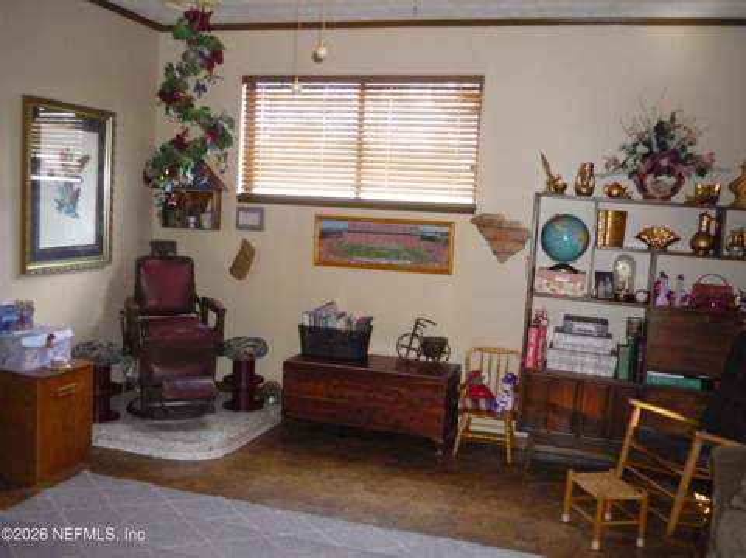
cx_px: 373
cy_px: 279
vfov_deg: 42.9
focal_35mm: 33
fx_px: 710
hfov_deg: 55.4
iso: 500
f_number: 2.8
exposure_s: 1/30
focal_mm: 5.5
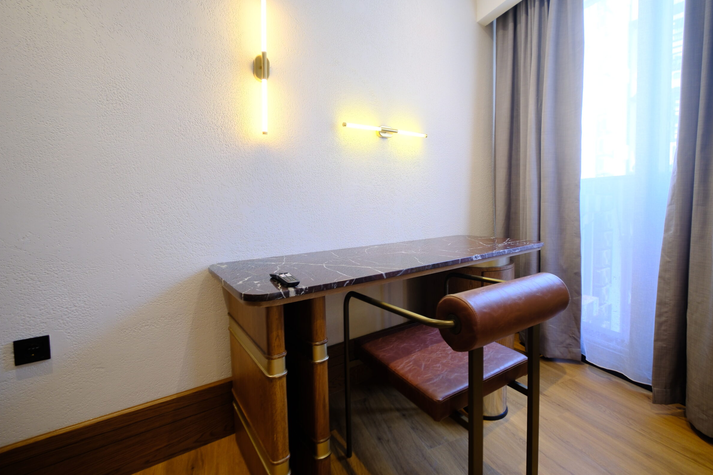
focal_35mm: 15
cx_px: 369
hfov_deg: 100.3
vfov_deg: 77.3
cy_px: 224
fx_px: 297
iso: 640
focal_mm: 9
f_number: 2.8
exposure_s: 1/40
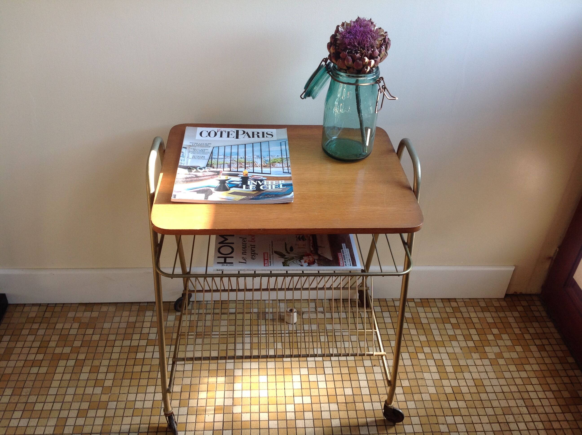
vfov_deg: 40.6
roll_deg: -2.7
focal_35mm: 35
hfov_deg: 52.7
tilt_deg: -36.1
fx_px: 588
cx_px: 291
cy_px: 218
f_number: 2.4
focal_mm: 4.28
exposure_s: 1/40
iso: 64
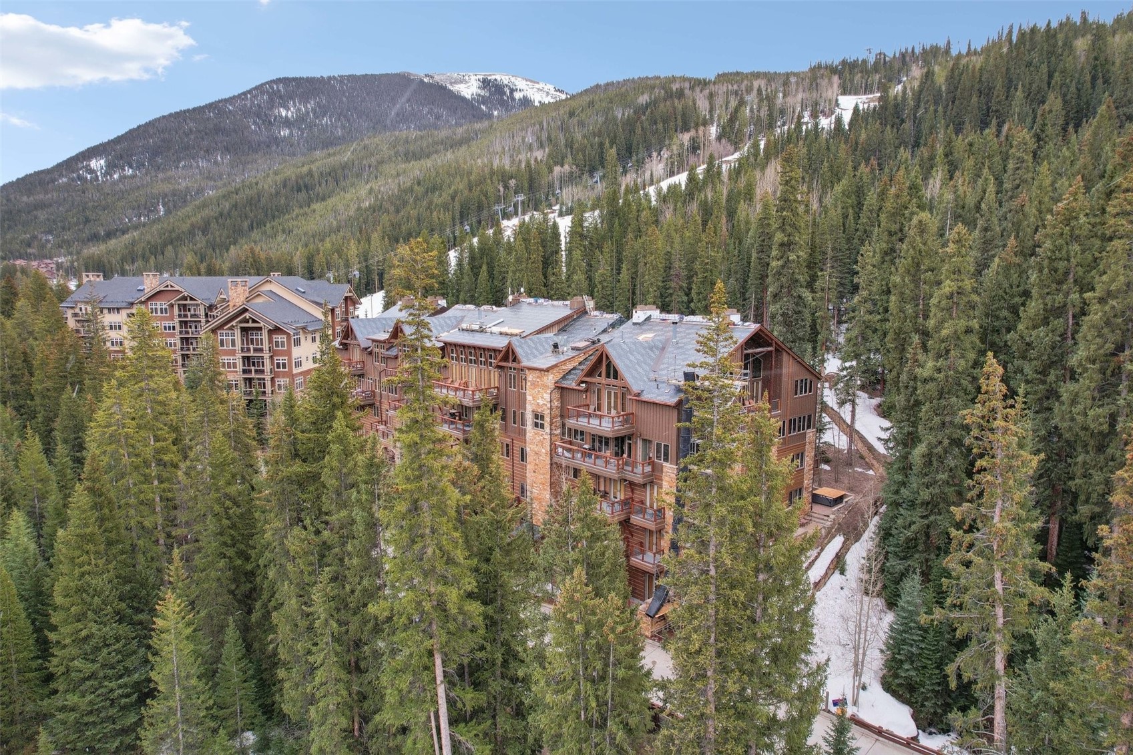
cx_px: 566
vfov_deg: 57.2
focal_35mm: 22
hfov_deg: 78.6
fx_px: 692
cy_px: 378
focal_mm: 8.4
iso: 100
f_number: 2.8
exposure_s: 1/125
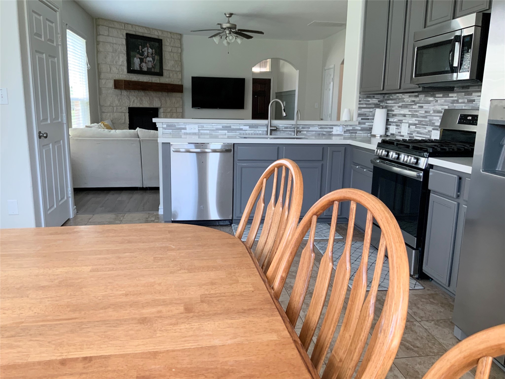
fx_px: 423
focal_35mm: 29
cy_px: 190
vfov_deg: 48.2
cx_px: 252
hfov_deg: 61.7
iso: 64
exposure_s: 1/60
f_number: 1.8
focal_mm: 3
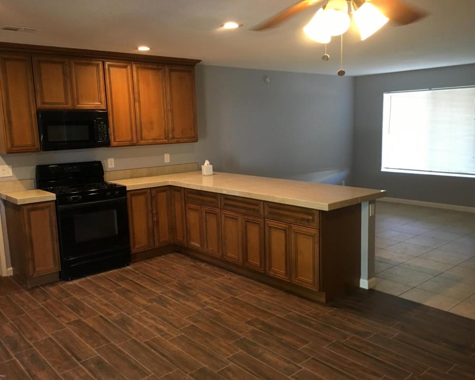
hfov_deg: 57.1
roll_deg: +1.2
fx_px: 436
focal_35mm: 31
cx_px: 252
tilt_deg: -9.8
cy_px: 193
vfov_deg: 47.1
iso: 160
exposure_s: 1/30
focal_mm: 4.15
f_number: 2.2
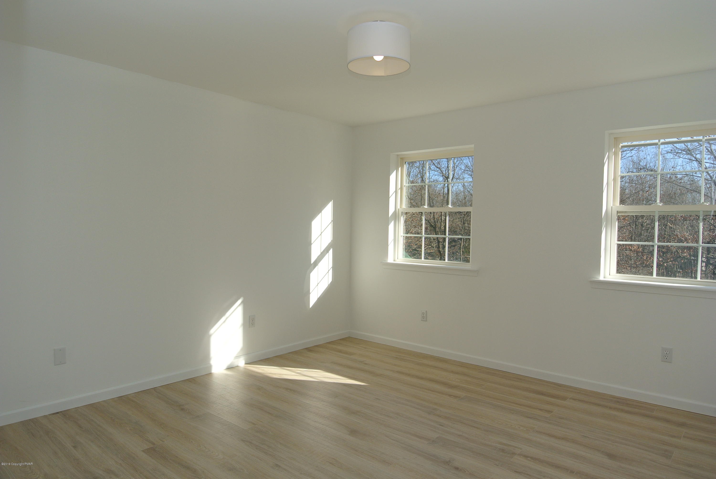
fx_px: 458
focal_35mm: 23
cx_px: 358
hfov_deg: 76.0
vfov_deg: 55.2
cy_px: 240
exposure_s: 1/250
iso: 100
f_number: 5
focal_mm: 8.7
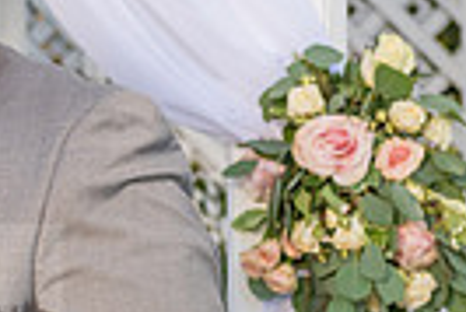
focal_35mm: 261
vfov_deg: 5.3
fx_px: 3382
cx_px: -235
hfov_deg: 7.7
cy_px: 307
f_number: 4.5
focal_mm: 60
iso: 250
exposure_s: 1/200
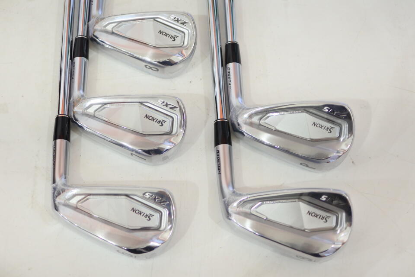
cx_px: 208
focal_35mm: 49
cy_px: 138
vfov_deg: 27.5
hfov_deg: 40.3
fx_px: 565
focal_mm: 18.5
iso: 800
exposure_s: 1/250
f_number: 1.8
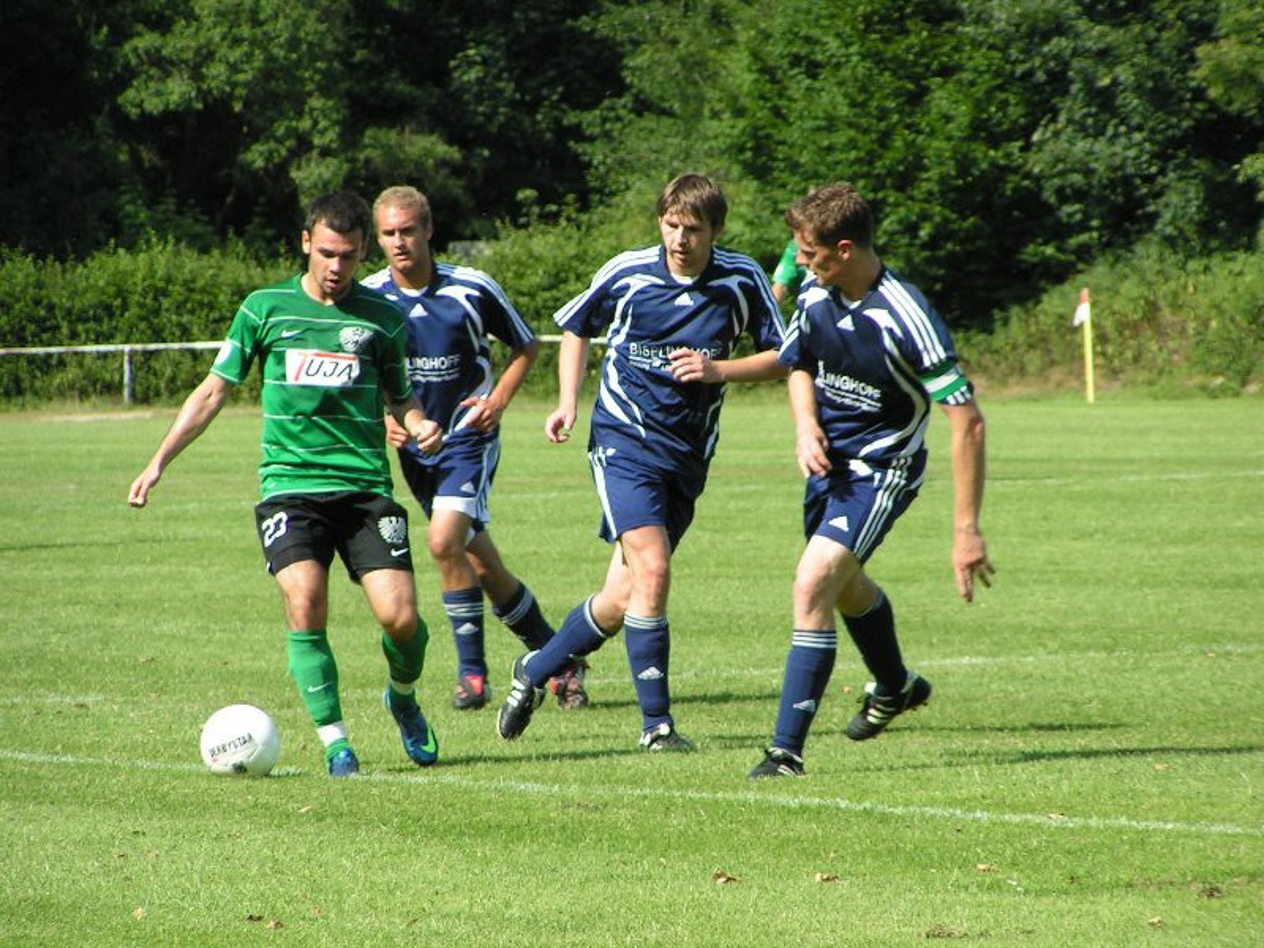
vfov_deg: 4.6
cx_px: 632
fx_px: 11904
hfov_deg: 6.1
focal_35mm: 326
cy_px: 474
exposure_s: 1/400
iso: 50
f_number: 4.5
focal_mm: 49.8
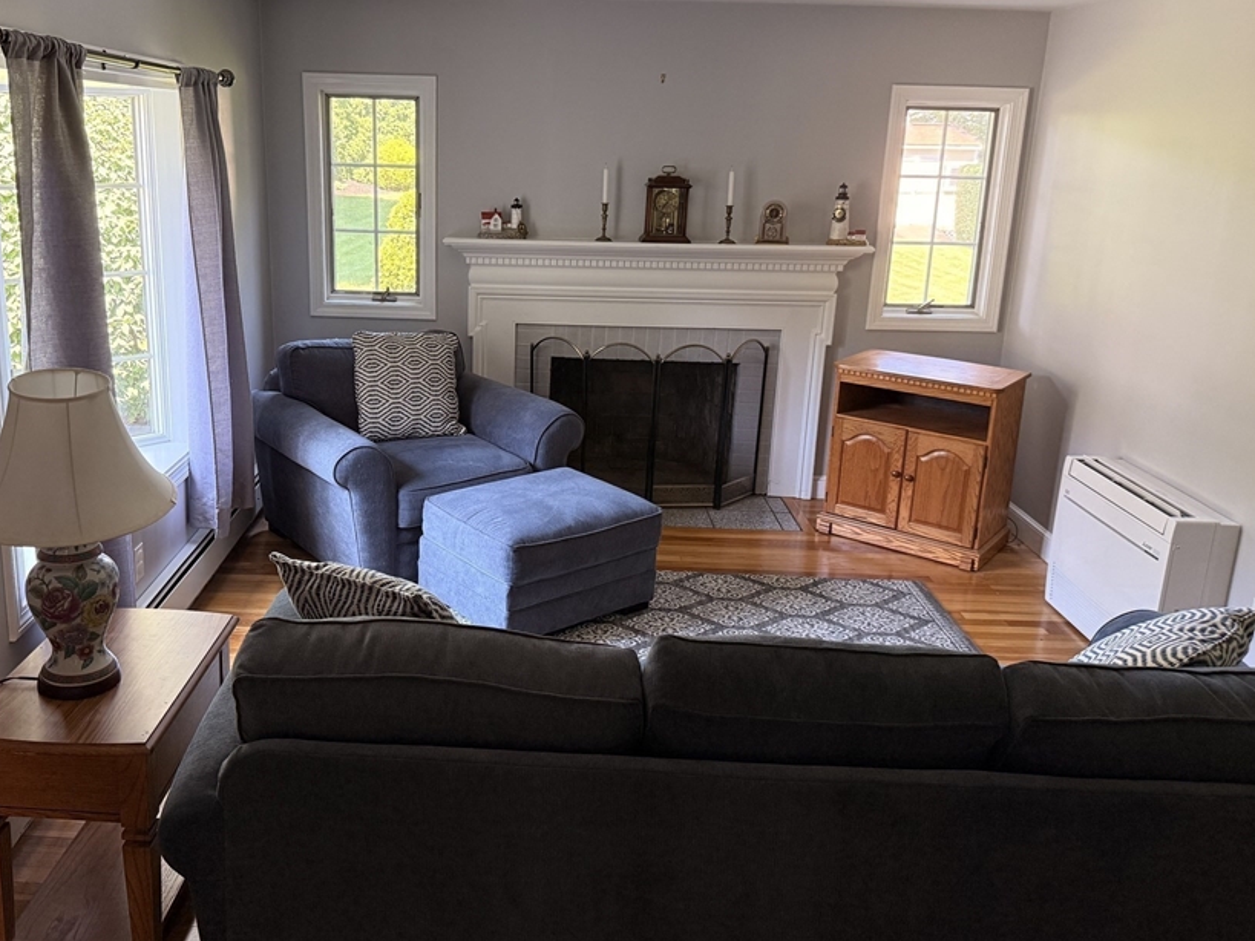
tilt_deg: -13.5
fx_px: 1087
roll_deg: -1.4
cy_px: 415
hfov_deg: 59.6
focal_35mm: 30
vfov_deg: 46.7
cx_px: 516
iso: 320
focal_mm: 6.76
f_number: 1.78
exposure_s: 1/60
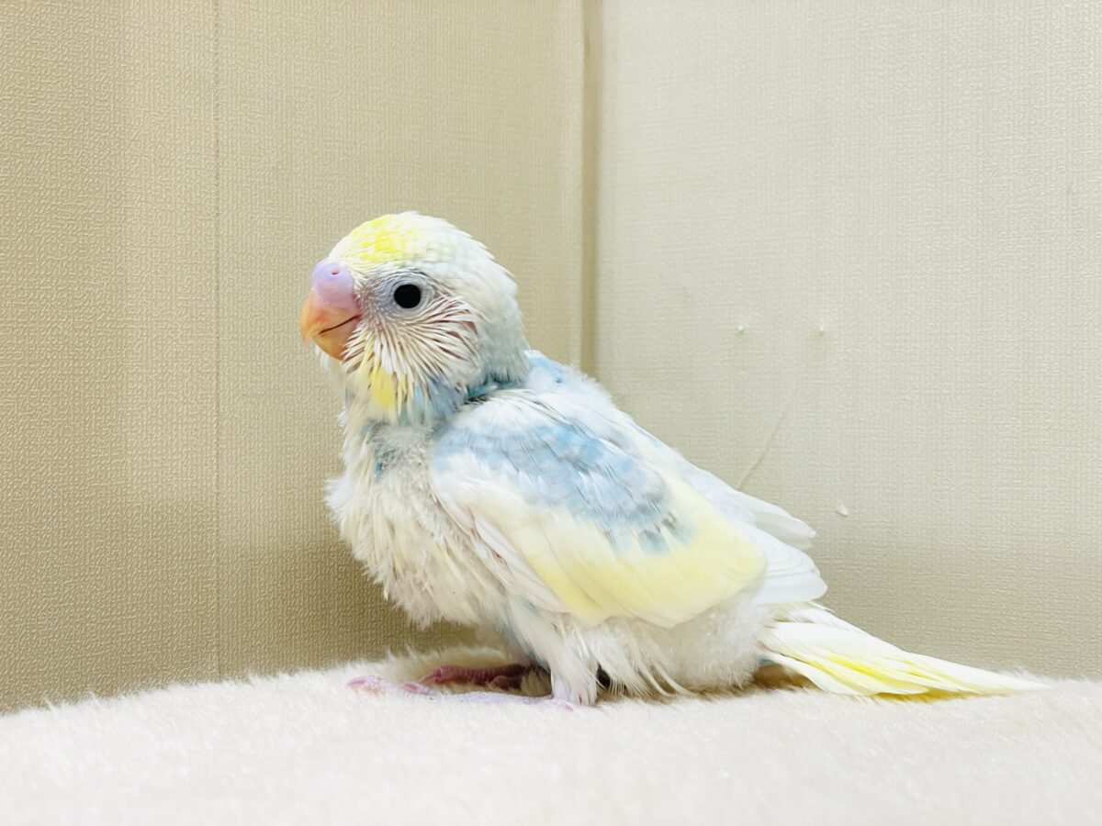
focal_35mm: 52
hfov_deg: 36.8
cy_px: 413
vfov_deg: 28.0
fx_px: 1655
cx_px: 551
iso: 100
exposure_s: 1/99
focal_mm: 6
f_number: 2
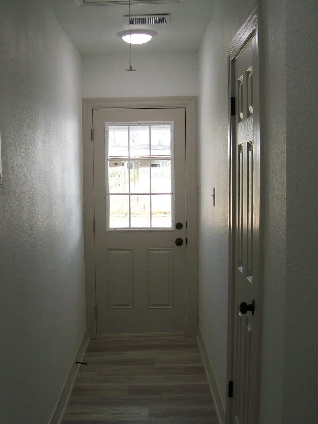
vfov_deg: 44.7
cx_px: 135
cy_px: 228
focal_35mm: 42
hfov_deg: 34.3
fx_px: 514
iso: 80
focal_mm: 6
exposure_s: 1/109
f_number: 2.7
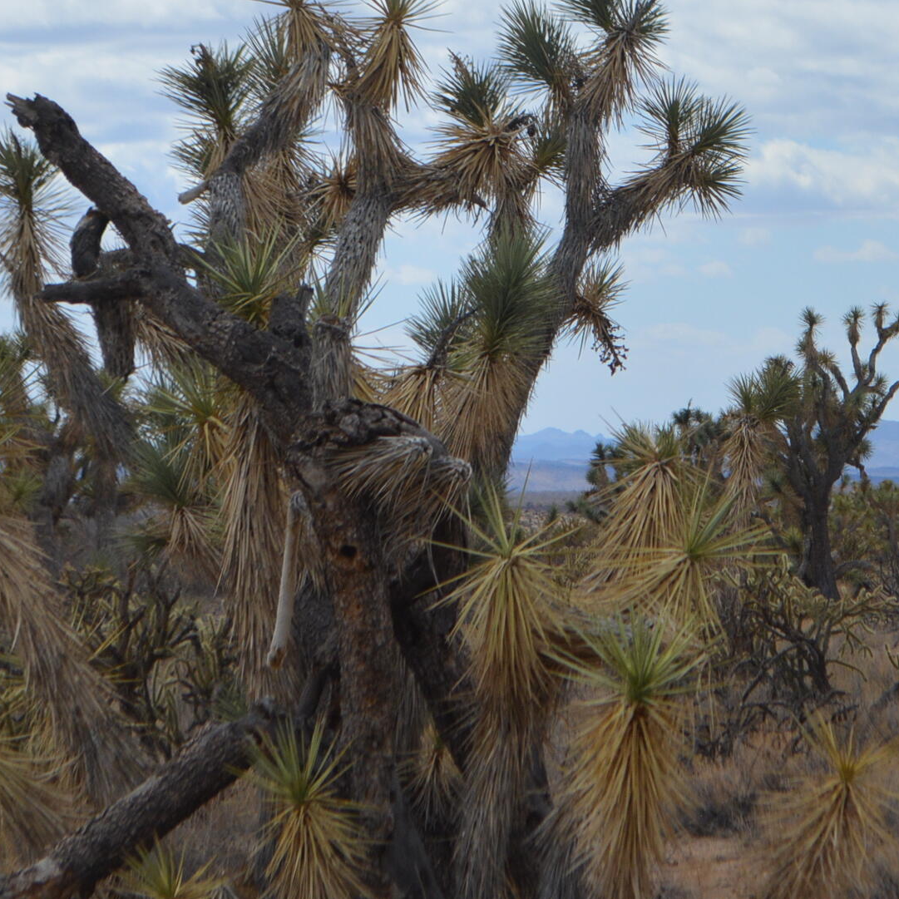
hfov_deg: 9.0
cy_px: 332
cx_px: 864
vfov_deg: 9.0
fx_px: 5705
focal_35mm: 194
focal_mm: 55
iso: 400
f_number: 8
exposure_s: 1/2000
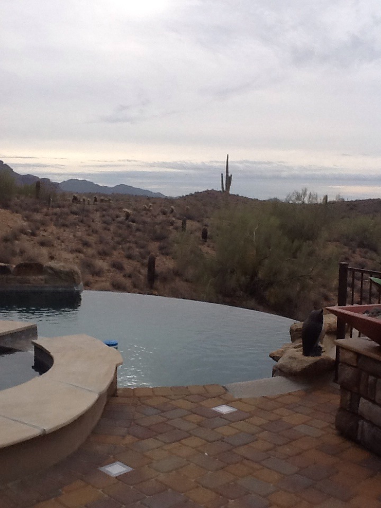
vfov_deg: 42.9
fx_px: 646
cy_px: 254
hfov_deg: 32.9
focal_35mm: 44
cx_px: 190
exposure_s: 1/810
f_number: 2.4
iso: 40
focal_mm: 2.03
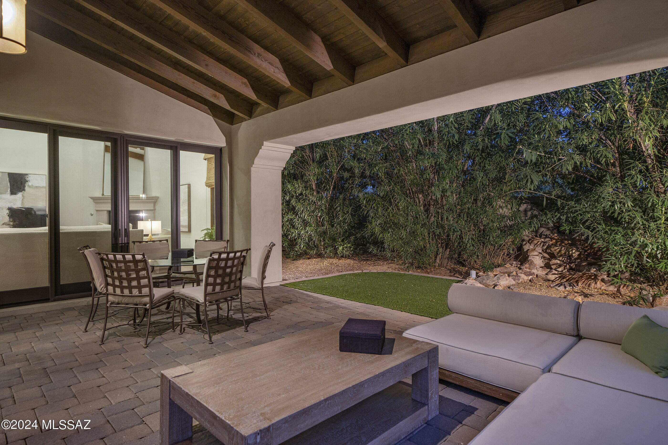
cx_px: 334
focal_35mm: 19
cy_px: 222
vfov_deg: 64.5
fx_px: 352
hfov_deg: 86.9
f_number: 5
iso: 200
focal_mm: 19
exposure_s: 1/2
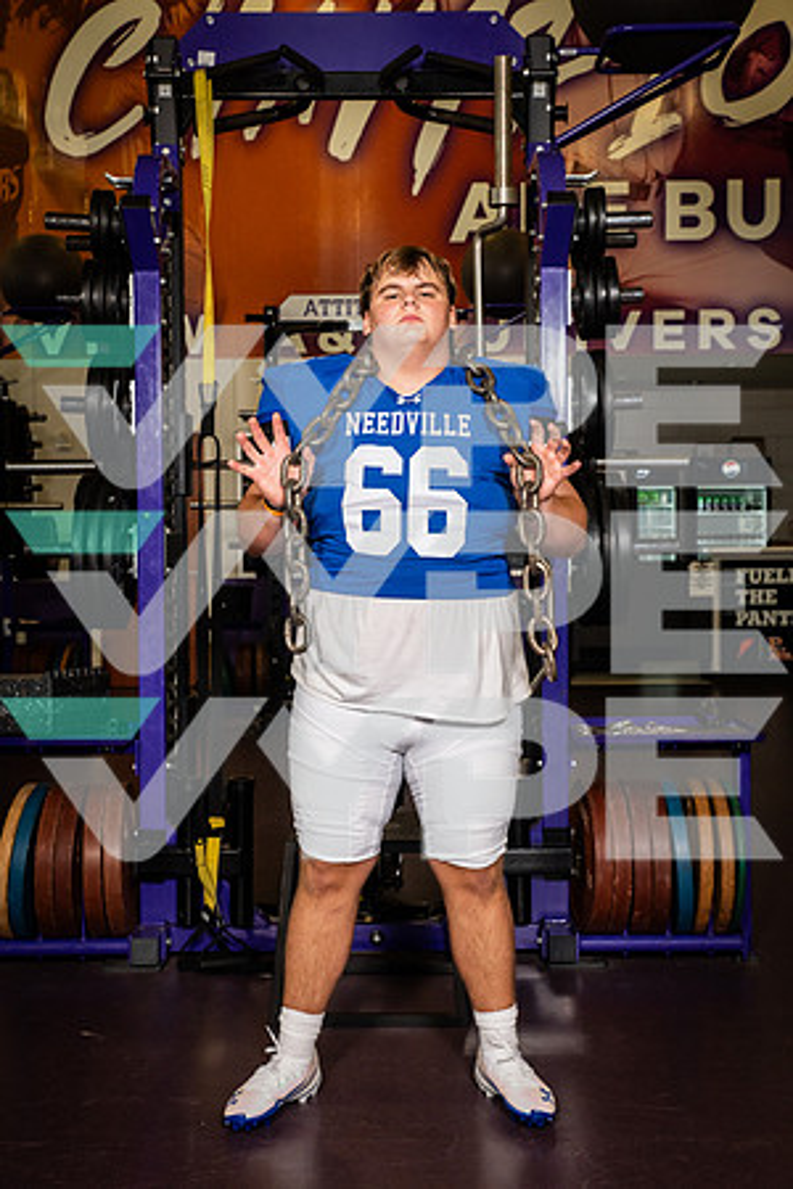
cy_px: 594
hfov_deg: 28.1
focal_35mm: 48
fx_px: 1586
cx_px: 396
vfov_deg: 41.1
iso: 800
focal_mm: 48
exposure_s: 1/320
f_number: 7.1
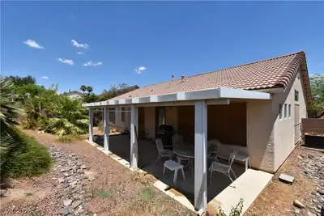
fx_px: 135
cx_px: 162
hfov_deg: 100.4
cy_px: 108
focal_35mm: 15
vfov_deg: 77.4
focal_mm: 10
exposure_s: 1/400
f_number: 10
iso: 200
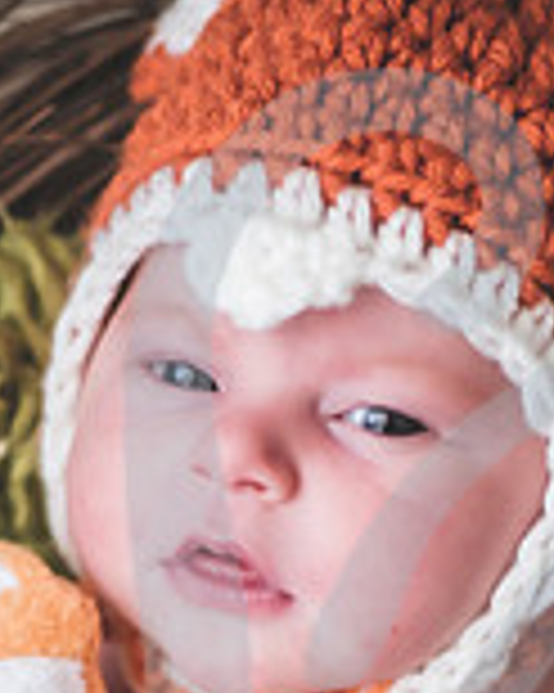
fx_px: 2811
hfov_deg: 11.3
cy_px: 828
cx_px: 275
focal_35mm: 137
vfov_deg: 13.7
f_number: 1.8
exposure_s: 1/125
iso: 640
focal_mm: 50
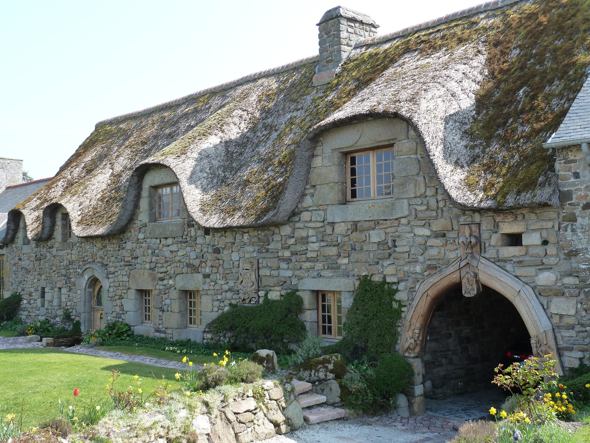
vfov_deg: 36.0
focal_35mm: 40
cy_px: 222
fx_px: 682
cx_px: 295
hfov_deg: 46.8
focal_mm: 6.5
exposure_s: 1/200
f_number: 4
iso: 125
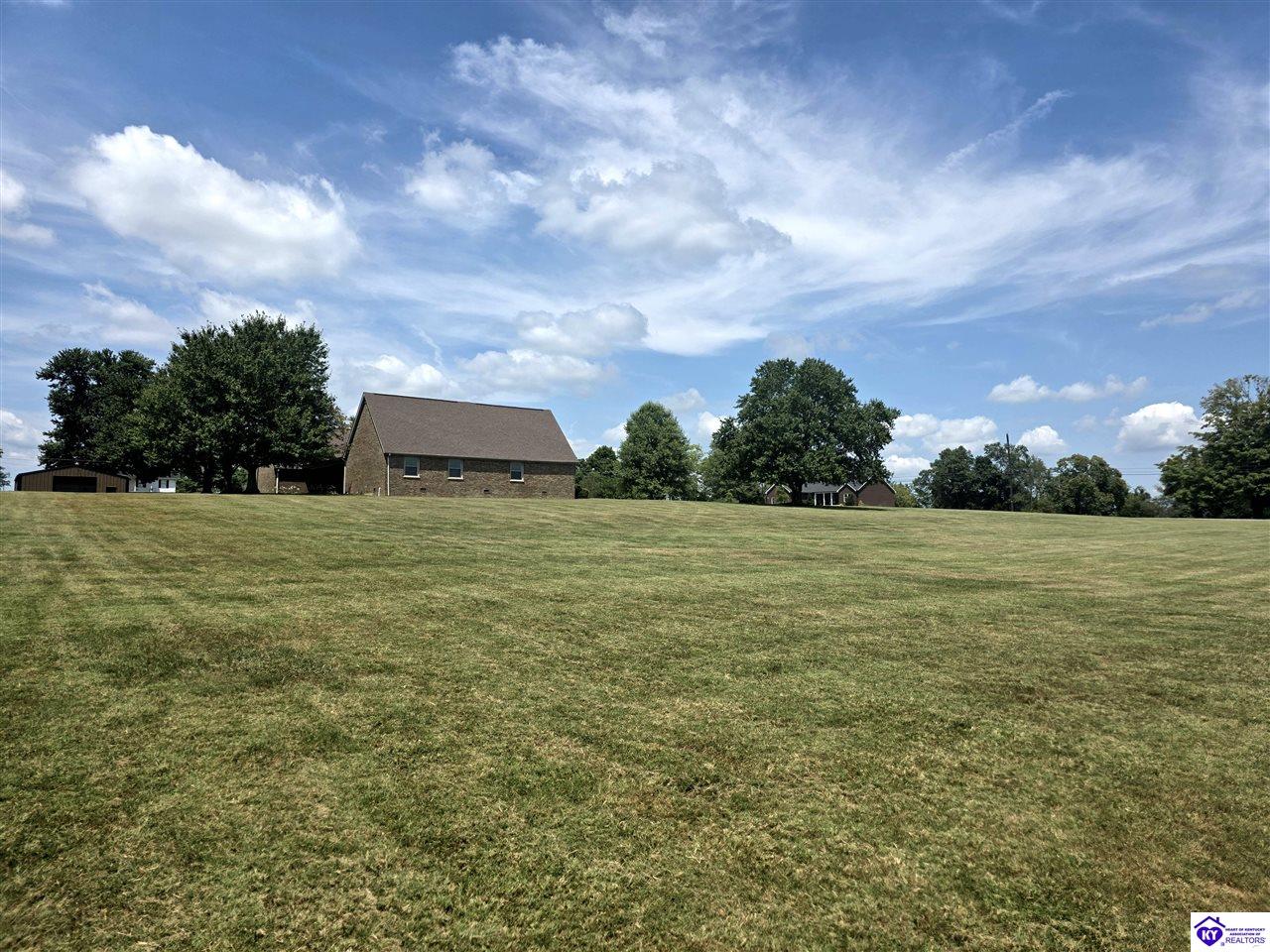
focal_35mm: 23
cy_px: 476
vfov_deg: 58.9
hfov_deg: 73.9
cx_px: 635
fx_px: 844
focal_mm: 6.3
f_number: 1.7
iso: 64
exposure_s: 1/10000
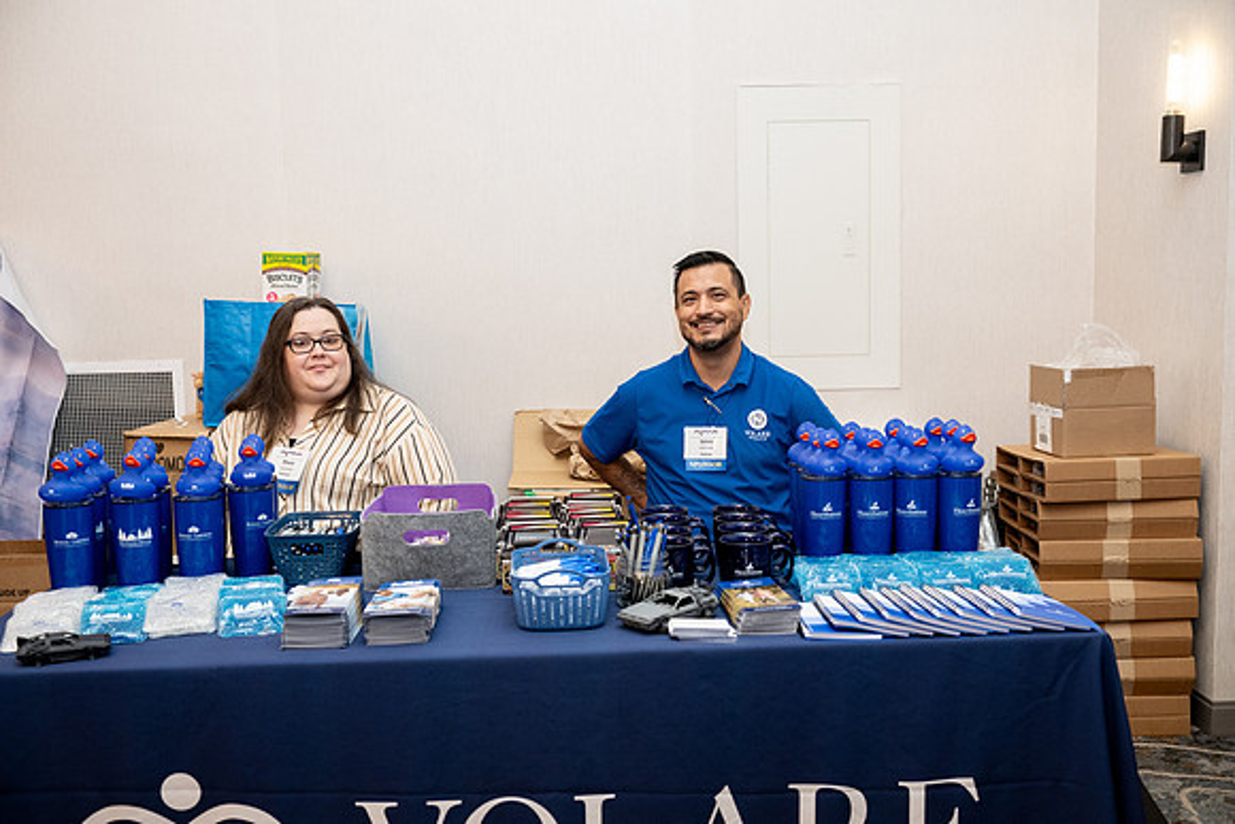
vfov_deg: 37.9
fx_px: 1201
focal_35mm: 35
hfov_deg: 54.4
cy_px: 412
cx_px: 618
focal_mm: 35
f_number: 4
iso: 2000
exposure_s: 1/320
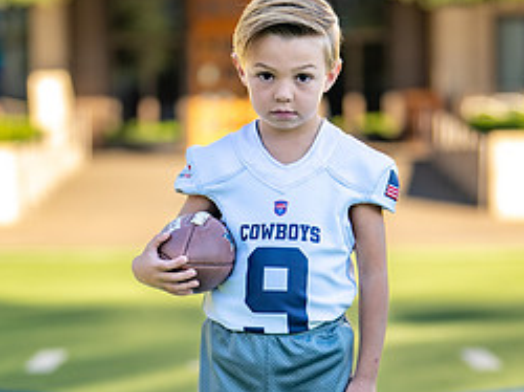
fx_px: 1966
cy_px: 325
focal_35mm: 130
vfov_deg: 11.3
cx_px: 291
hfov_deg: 15.2
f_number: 1.2
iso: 100
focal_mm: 50
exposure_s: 1/2500
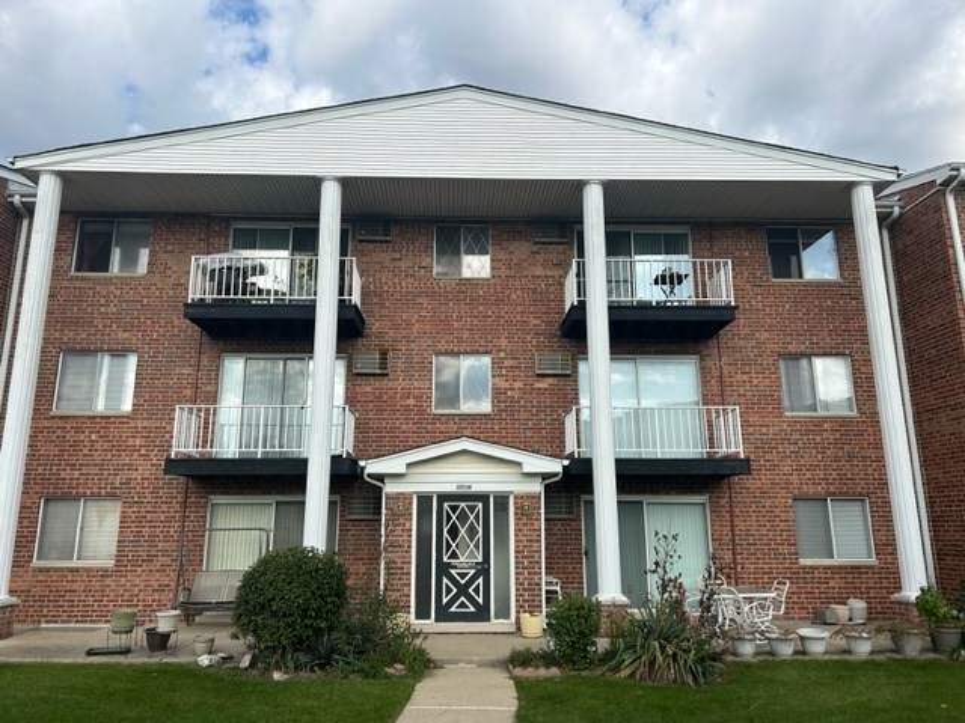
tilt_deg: +13.0
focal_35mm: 26
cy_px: 362
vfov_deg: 53.1
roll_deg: -0.4
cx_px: 482
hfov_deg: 67.3
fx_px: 725
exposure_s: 1/3165
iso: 50
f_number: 1.5
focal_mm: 5.7
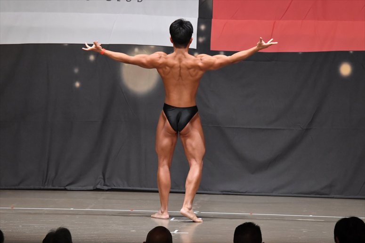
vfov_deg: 6.3
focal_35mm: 217
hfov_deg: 9.5
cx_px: 182
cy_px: 122
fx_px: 2199
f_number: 5.6
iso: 6400
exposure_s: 1/400
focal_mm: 145
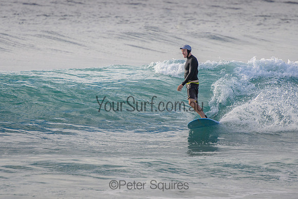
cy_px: 105
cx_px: 141
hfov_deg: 3.7
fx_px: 4555
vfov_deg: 2.5
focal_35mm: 550
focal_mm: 400
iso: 360
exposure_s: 1/2000
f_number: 5.6
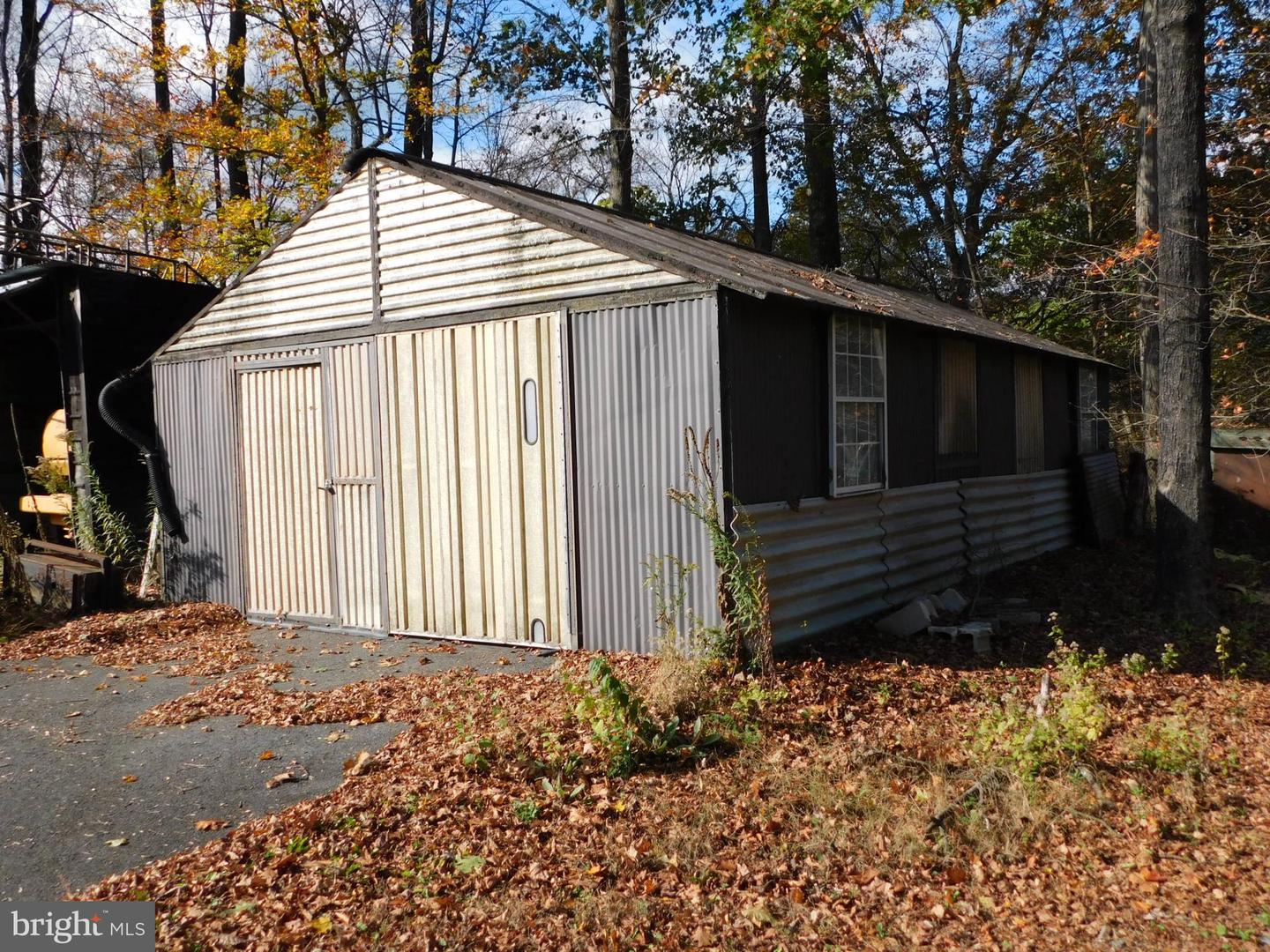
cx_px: 635
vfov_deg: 46.8
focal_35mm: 30
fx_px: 1101
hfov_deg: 60.0
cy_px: 476
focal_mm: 5.3
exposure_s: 1/800
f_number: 3.2
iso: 125
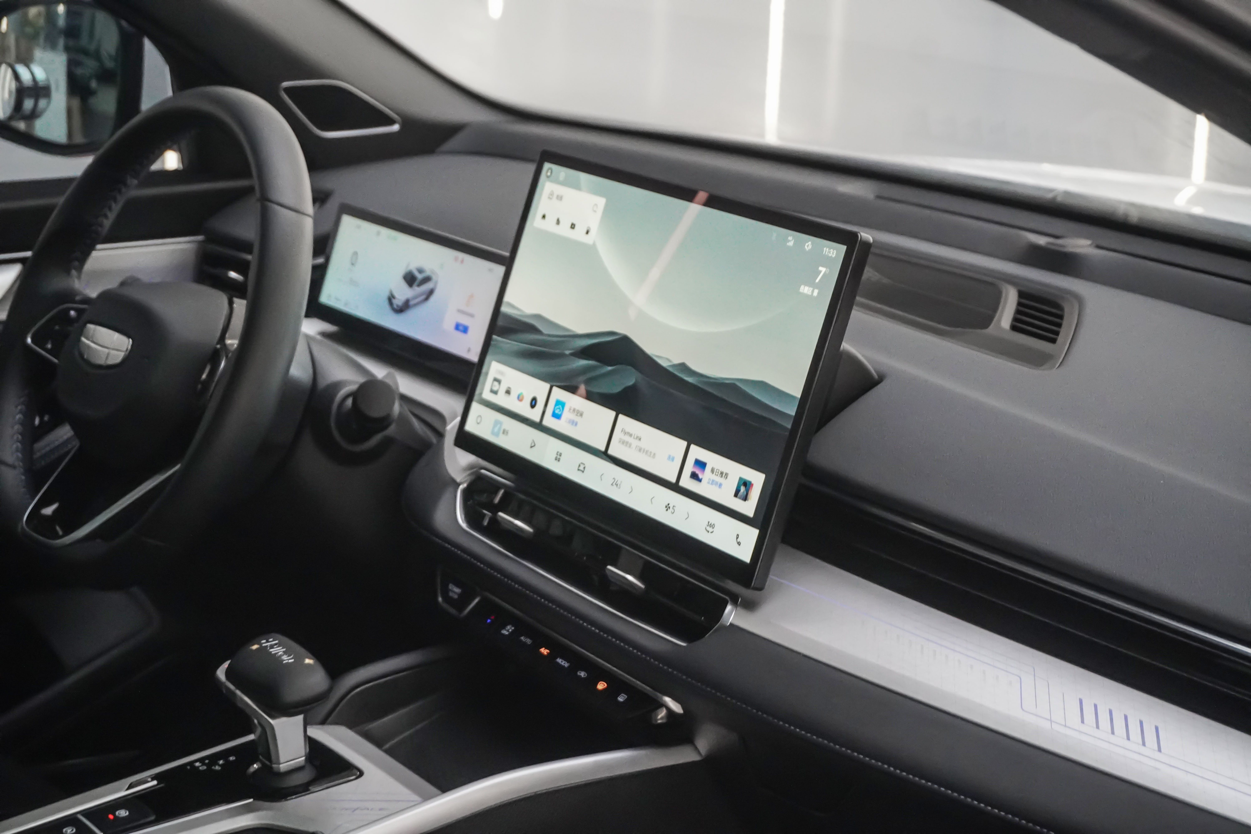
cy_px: 417
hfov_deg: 29.2
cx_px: 626
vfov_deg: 19.7
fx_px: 2398
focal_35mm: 69
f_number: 6.3
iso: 6400
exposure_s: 1/125
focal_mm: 46
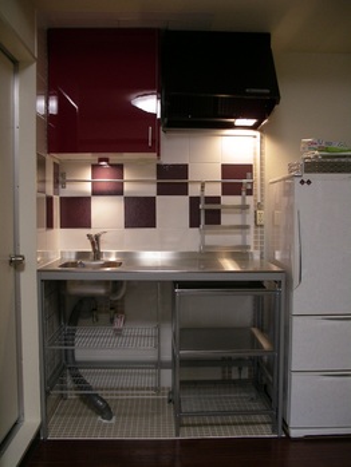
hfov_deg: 38.7
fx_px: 500
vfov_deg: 50.1
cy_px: 234
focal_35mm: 37
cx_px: 176
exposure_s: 1/20
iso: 200
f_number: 2.8
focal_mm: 7.8
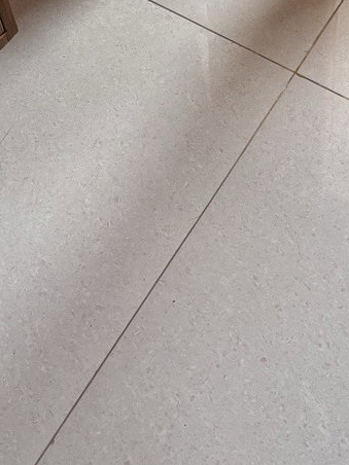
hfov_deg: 21.2
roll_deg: +0.7
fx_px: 928
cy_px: -127
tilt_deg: -44.2
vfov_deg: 24.8
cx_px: 256
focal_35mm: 69
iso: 100
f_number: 1.6
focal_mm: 5.96
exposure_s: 1/121
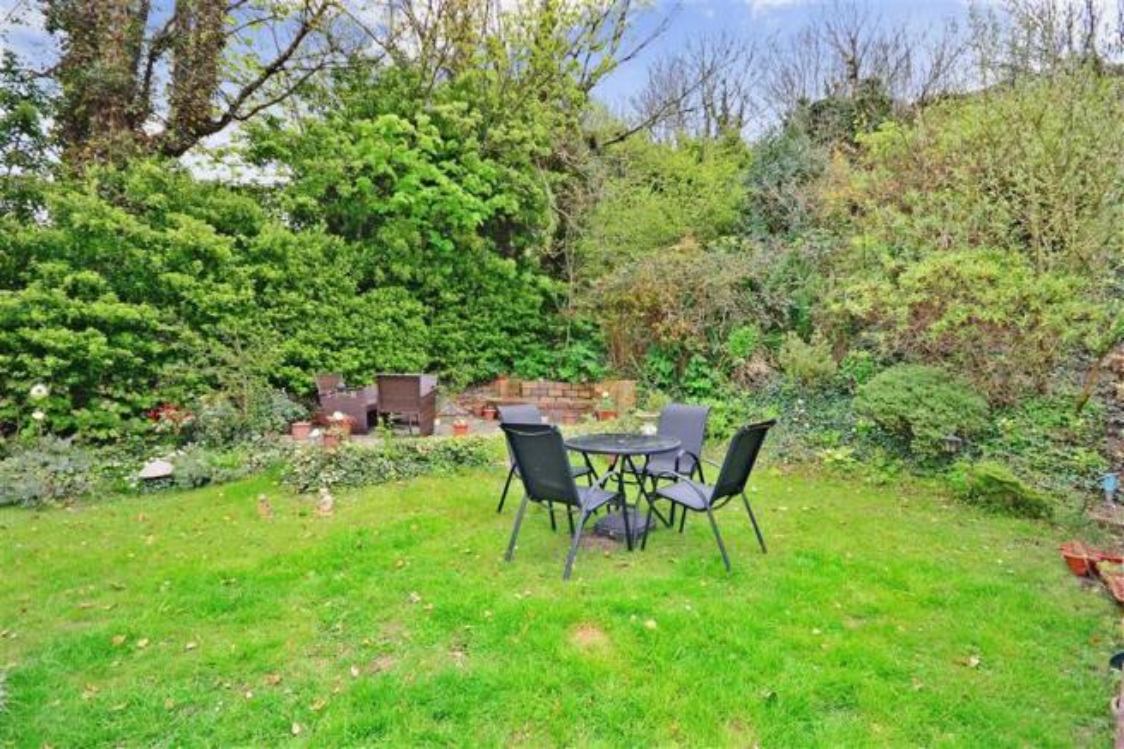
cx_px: 562
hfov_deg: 90.0
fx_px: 562
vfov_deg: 67.4
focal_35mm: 18
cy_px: 374
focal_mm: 12
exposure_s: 1/200
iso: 400
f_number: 9
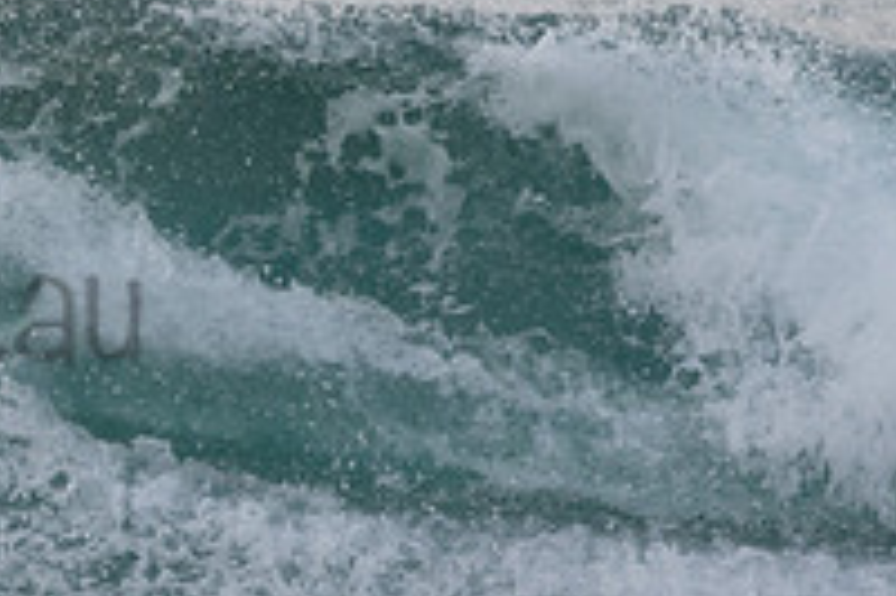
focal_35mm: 1569
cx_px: -332
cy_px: 258
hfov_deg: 1.3
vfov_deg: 0.9
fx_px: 39018
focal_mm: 360
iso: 720
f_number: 5.6
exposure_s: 1/1600
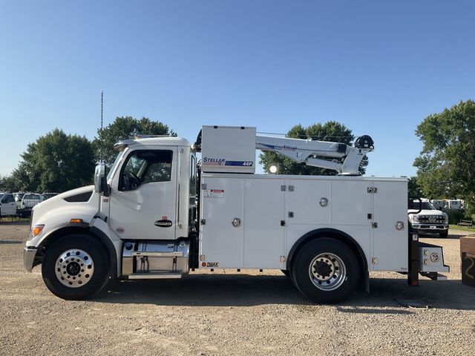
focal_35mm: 29
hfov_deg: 61.7
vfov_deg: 48.2
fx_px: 398
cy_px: 178
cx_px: 238
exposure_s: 1/1675
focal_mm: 3
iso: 25
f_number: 1.8
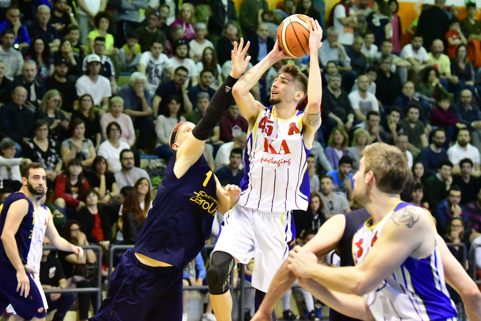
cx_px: 240
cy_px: 160
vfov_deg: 9.1
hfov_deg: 13.7
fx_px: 2004
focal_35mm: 150
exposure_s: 1/800
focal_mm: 100
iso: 20000
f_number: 3.5
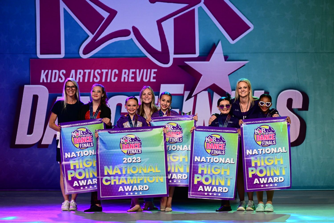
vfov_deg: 6.9
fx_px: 1855
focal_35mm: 200
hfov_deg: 10.3
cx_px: 167
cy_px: 112
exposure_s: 1/400
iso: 2000
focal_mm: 200
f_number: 4
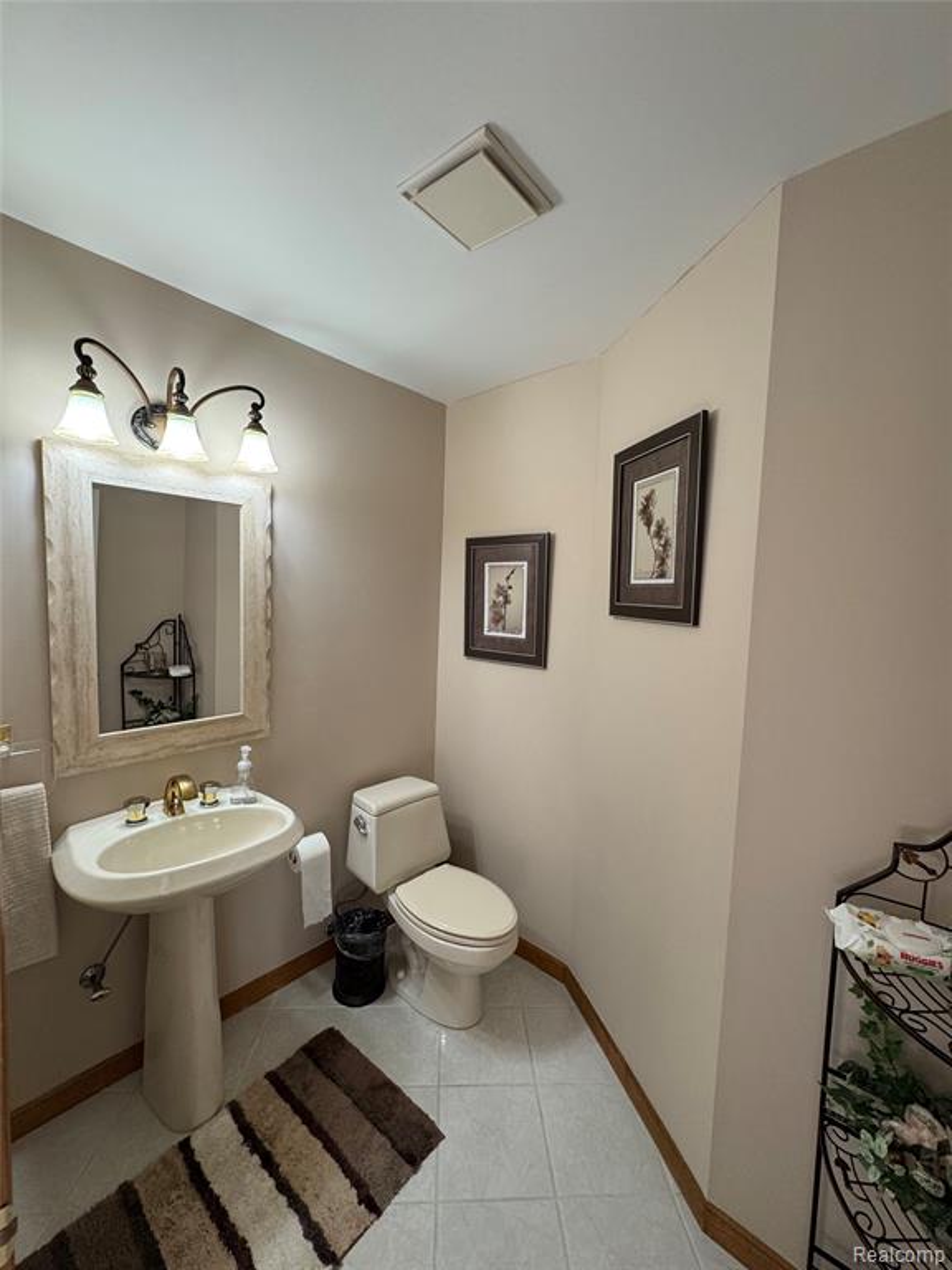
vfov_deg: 102.1
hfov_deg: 85.7
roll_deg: -1.7
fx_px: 513
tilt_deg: -4.2
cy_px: 635
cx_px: 476
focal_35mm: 14
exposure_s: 1/60
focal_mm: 2.22
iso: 160
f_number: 2.2
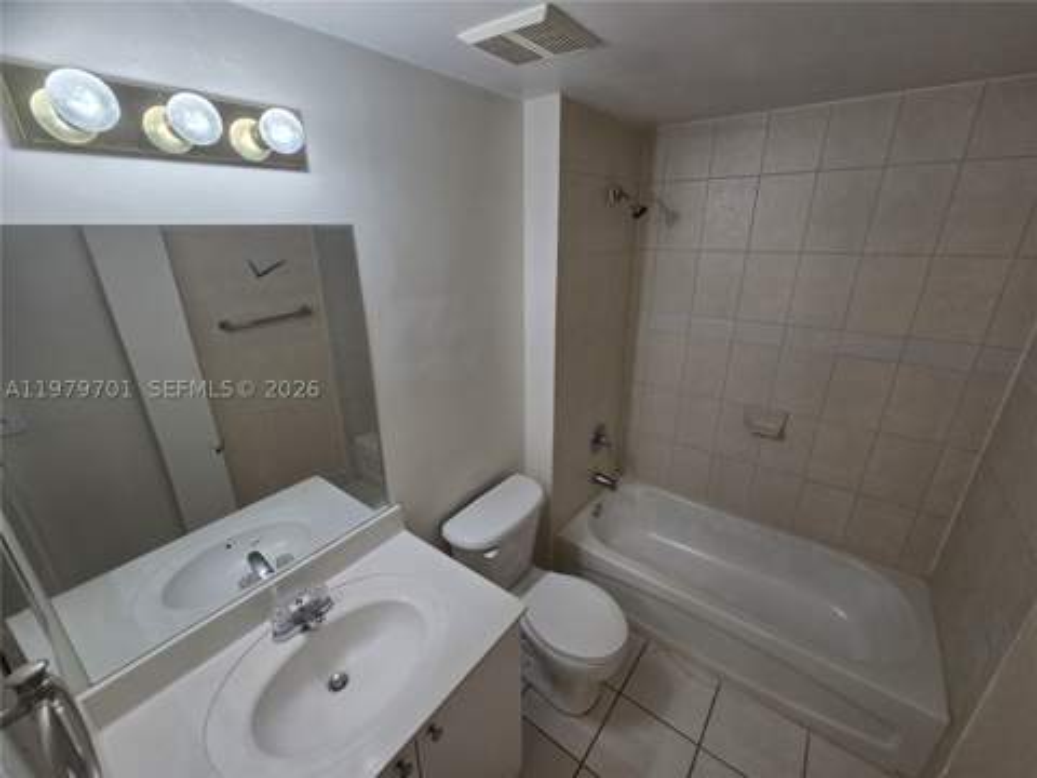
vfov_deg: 89.9
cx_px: 518
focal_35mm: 13
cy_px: 389
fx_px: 389
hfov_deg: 106.2
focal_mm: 2.2
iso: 80
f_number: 2.2
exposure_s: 1/120
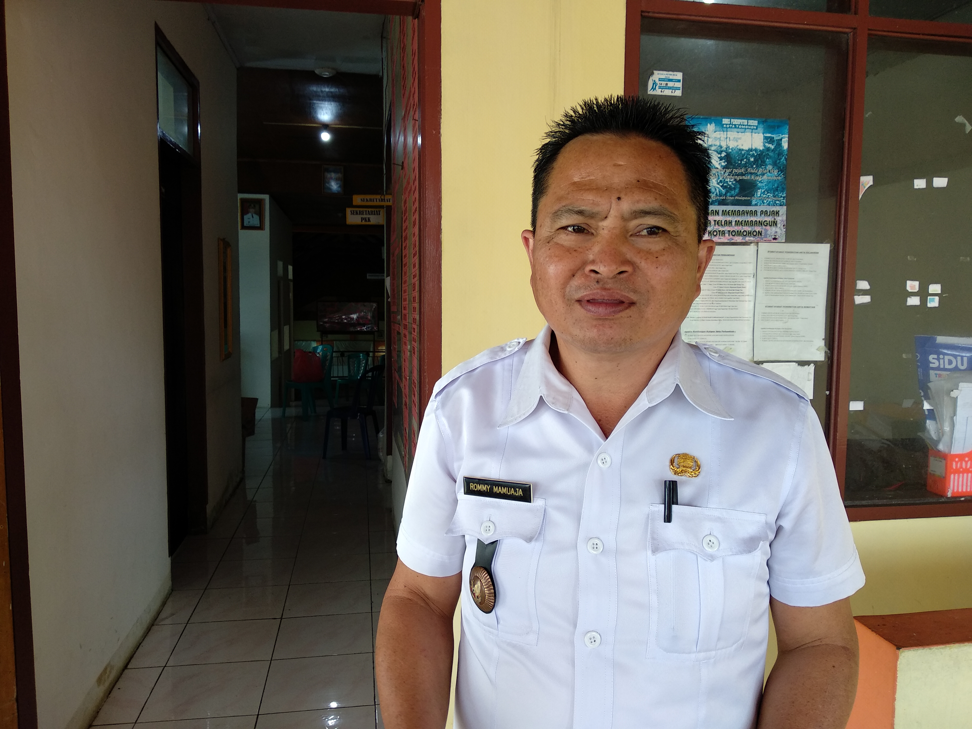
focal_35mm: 26
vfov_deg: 53.1
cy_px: 364
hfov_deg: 67.3
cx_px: 486
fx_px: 730
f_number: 2.2
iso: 160
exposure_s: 1/50
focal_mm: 3.81
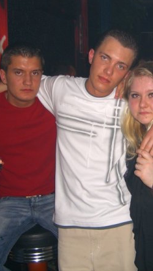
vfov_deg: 37.2
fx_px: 404
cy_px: 134
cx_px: 121
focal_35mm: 56
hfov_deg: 21.2
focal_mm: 7.9
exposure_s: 1/60
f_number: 2.8
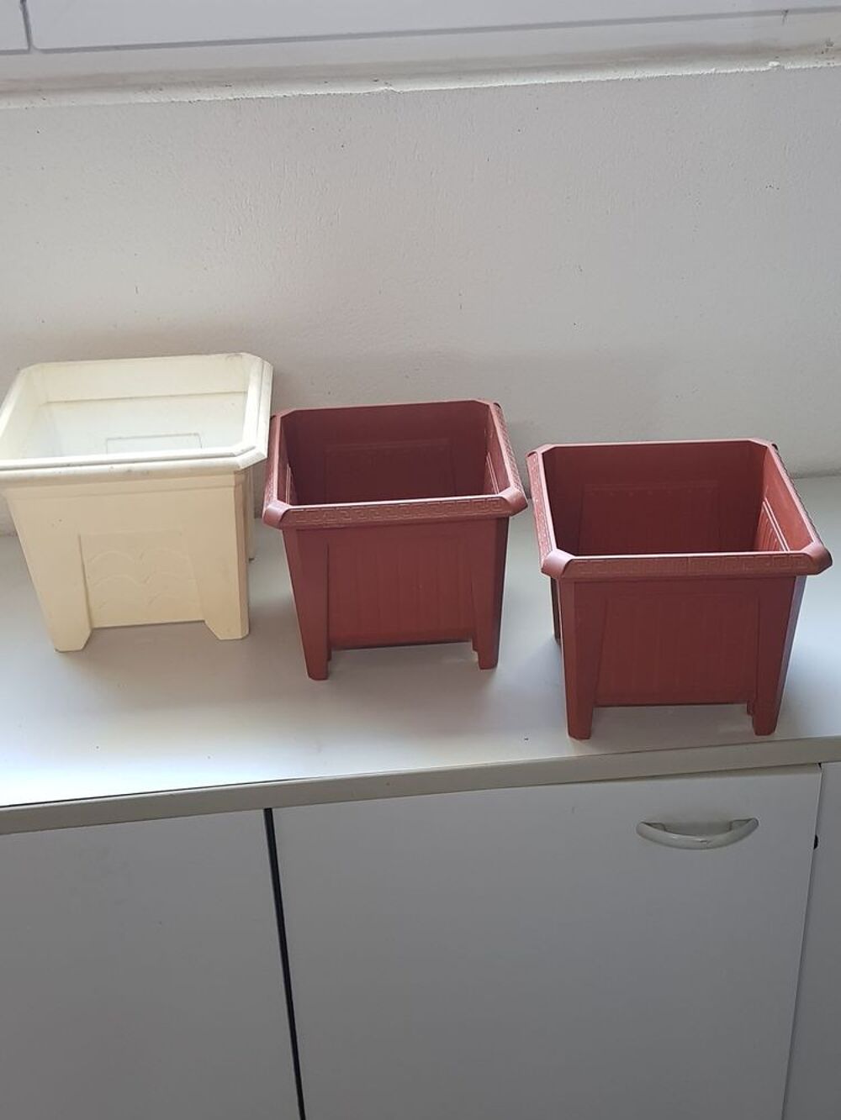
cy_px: 560
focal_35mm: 26
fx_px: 842
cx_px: 420
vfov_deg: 67.3
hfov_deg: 53.1
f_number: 1.7
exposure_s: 1/50
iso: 125
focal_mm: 4.2
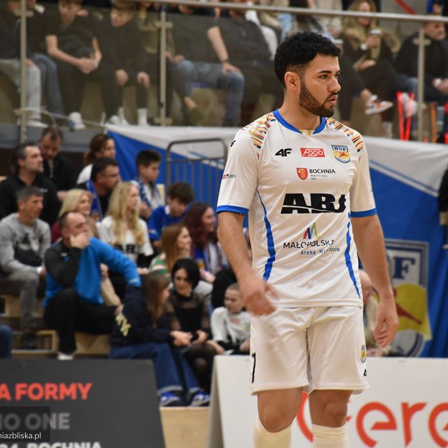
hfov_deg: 6.5
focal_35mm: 269
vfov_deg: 6.5
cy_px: 223
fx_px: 3939
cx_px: 267
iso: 1250
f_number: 7.1
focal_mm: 140
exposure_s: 1/50
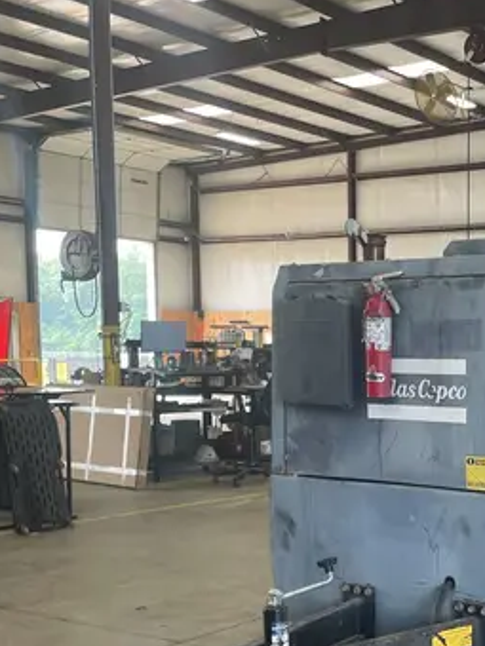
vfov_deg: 33.8
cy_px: 466
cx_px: 512
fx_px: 1046
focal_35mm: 56
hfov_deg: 24.6
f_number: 1.6
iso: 64
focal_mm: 4.2
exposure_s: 1/121
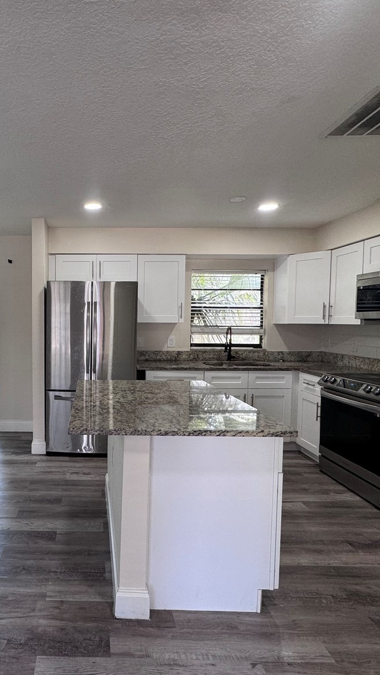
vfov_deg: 83.8
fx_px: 376
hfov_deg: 50.8
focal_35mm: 21
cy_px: 342
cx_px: 83
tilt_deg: -3.0
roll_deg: -0.5
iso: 125
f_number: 2.2
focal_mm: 2.22
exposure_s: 1/120
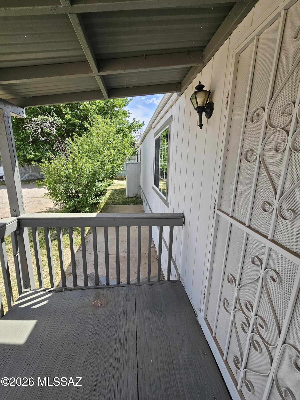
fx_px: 150
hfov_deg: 89.9
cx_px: 150
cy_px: 200
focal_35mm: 13
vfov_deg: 106.2
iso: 80
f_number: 2.2
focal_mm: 2.2
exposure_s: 1/1000
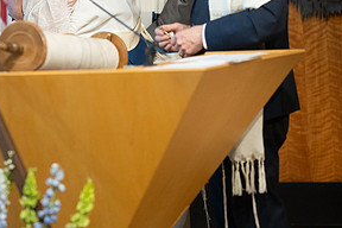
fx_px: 2584
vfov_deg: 5.0
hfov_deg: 7.6
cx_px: 45
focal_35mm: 272
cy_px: -1
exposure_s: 1/400
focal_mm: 135
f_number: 1.8
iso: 3200
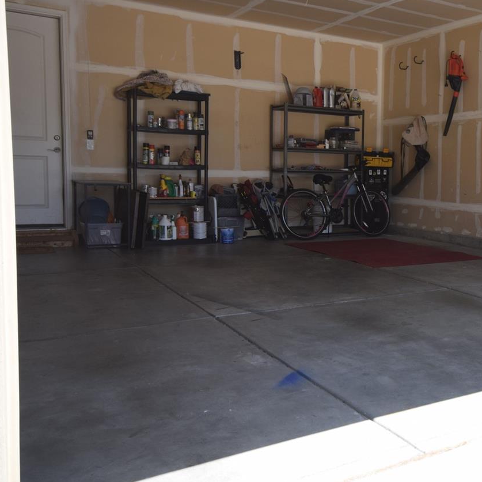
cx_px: 417
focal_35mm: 39
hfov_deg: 40.2
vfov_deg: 42.8
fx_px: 614
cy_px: 220
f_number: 5.6
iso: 400
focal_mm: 16
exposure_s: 1/125
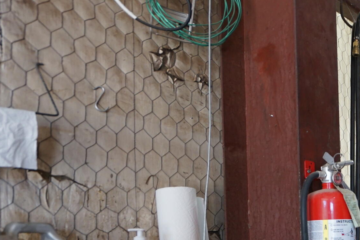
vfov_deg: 29.0
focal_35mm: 43
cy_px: 245
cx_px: 372
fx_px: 430
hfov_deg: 39.3
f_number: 4
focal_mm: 16
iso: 800
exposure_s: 1/160
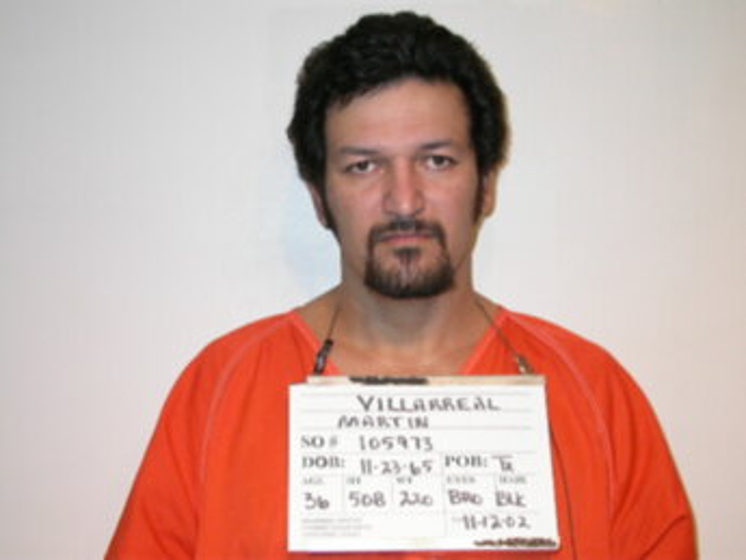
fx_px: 1337
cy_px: 280
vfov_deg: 23.7
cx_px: 373
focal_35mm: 62
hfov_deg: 31.2
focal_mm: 12.9
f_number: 3.1
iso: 100
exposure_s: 1/60.3
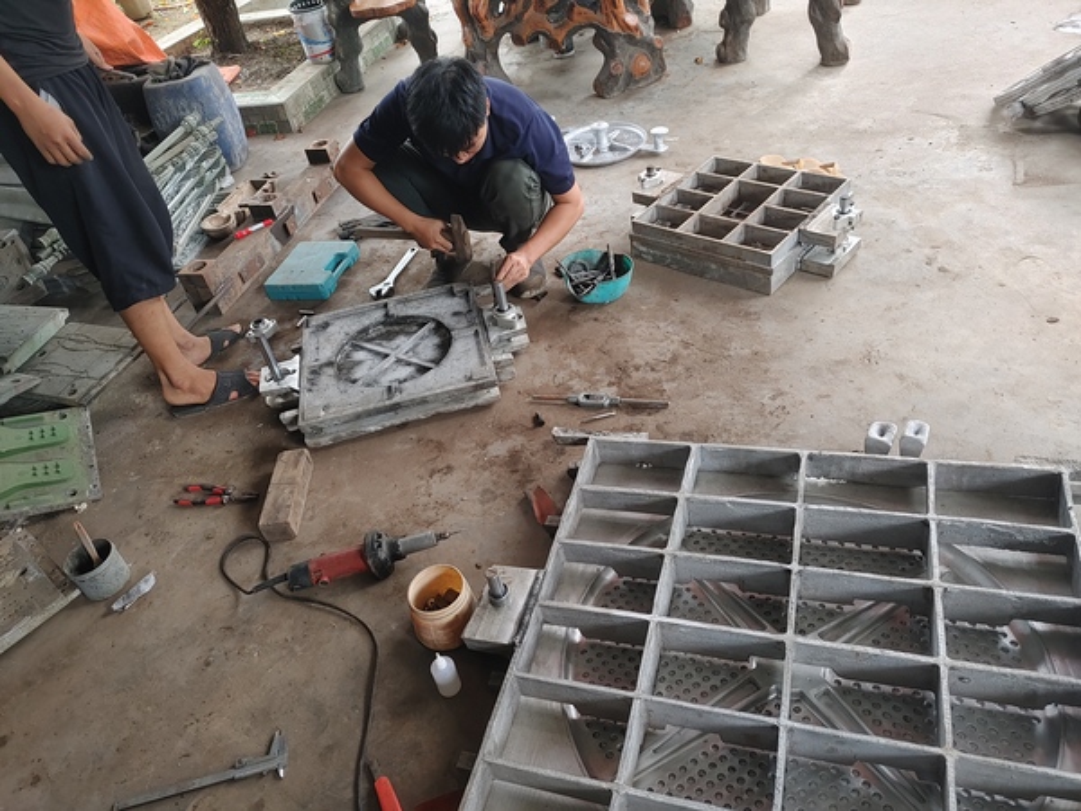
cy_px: 406
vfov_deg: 53.1
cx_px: 540
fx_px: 812
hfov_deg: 67.3
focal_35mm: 26
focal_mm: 4.81
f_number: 1.8
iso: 150
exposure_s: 1/50
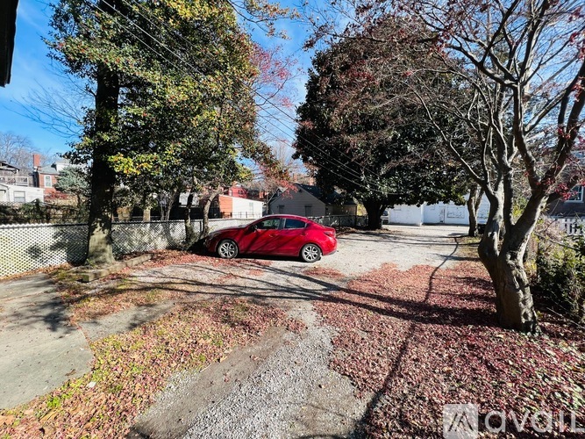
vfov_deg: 89.9
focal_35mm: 13
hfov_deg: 106.2
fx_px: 220
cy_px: 220
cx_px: 292
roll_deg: -0.3
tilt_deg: -3.6
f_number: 1.8
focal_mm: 1.57
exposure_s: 1/550
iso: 32
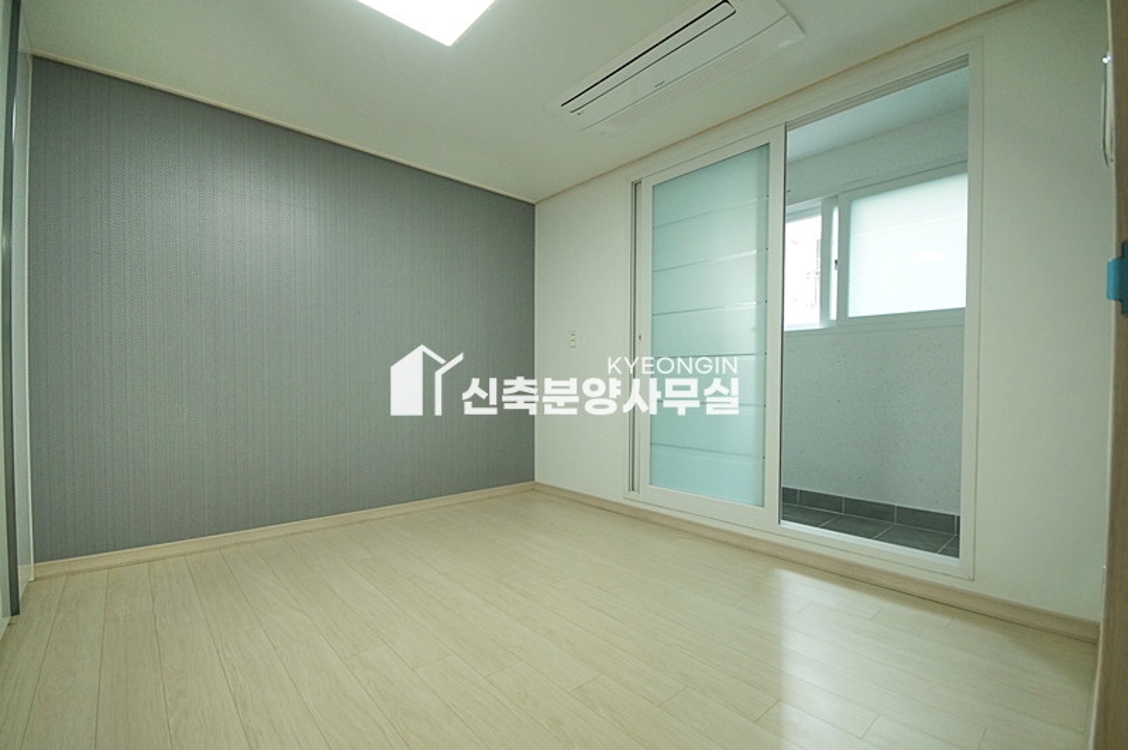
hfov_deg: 100.4
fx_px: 470
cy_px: 375
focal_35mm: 15
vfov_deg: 77.2
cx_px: 564
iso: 800
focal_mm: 10
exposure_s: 1/60
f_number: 5.6
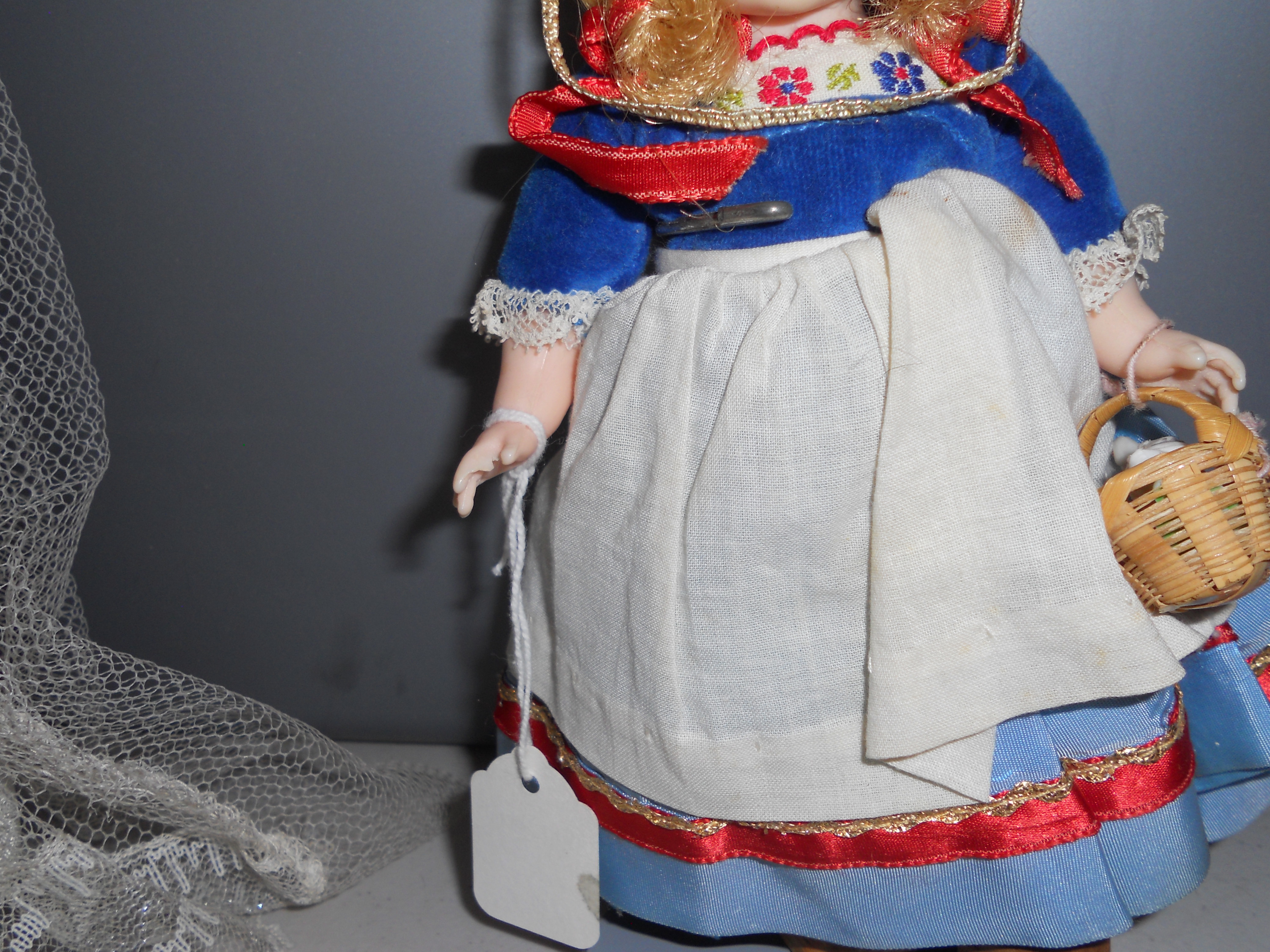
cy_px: 476
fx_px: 1174
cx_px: 635
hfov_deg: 56.8
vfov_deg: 44.2
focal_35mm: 32
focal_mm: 5.8
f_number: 8.8
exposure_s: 1/25
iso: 80
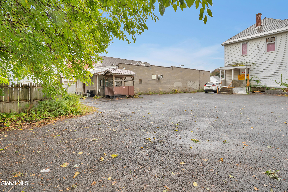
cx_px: 144
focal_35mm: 16
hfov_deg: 96.7
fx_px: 128
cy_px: 96
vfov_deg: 73.8
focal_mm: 16
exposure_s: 1/60
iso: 250
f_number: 9
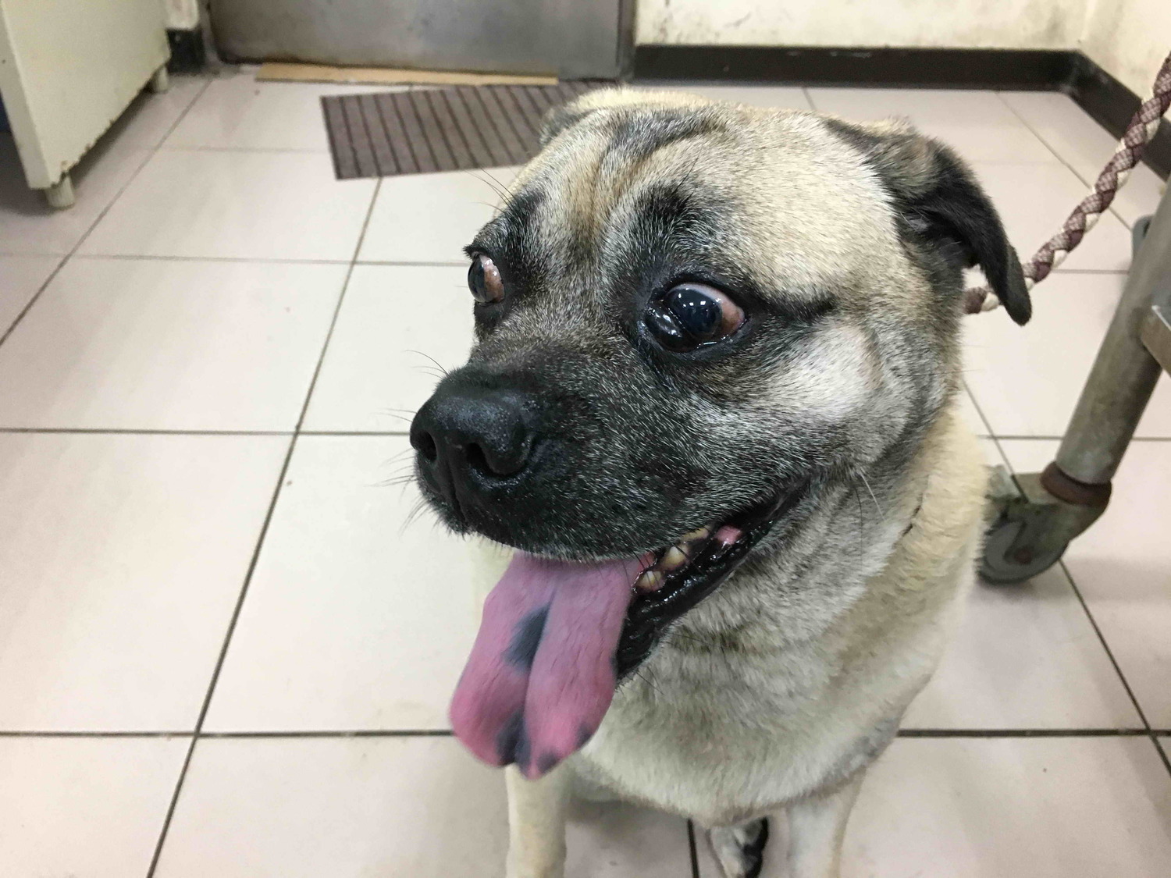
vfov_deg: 48.2
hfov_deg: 61.7
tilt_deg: -36.8
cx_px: 586
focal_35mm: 29
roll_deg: +0.8
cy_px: 439
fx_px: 981
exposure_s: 1/30
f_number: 2.2
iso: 160
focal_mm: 4.15
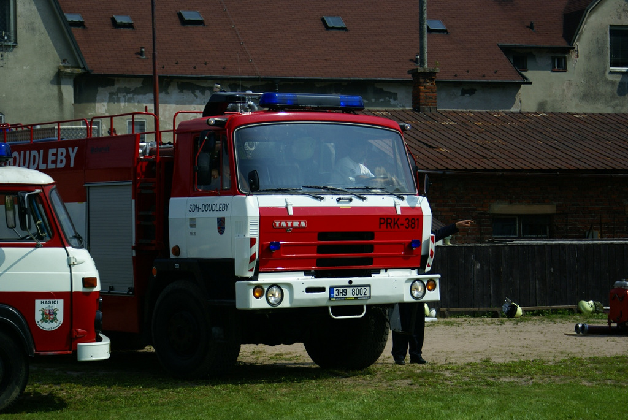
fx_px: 1833
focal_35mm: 105
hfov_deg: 19.4
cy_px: 210
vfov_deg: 13.1
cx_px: 314
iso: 100
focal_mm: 70
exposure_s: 1/200
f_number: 5.6
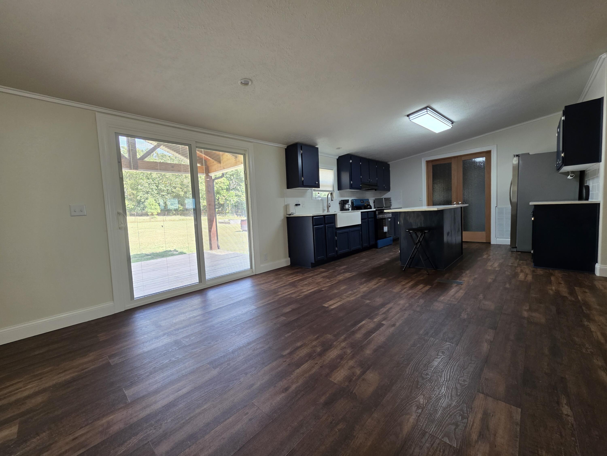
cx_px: 304
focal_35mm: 13
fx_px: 228
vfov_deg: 89.9
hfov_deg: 106.2
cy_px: 228
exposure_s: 1/120
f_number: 1.9
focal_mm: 2.2
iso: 160
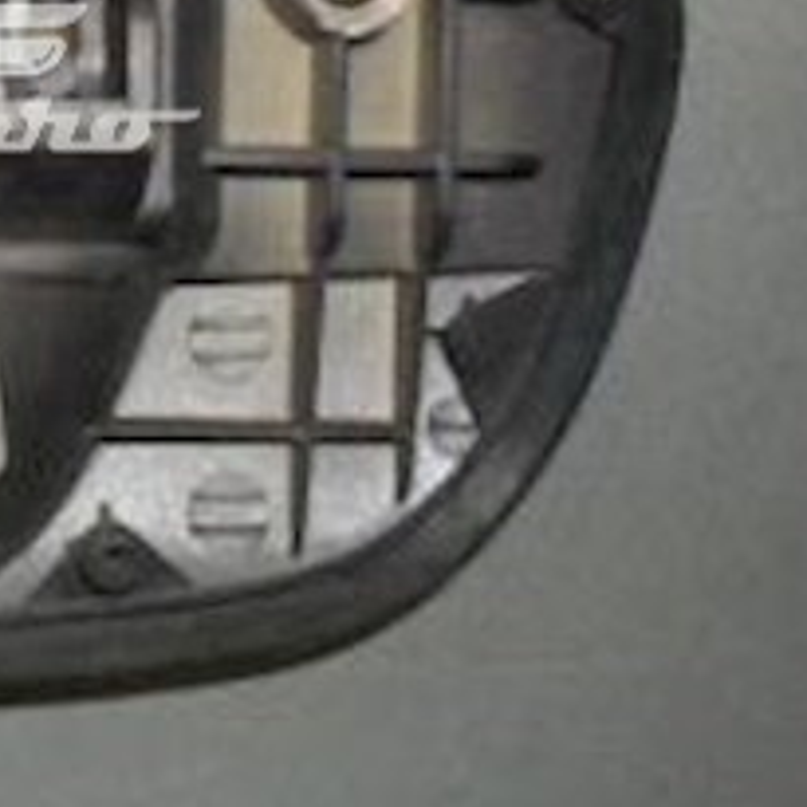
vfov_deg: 16.4
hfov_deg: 15.7
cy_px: 91
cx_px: -276
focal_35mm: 105
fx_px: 2769
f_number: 2.8
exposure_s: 1/45
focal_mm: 6.3
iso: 200
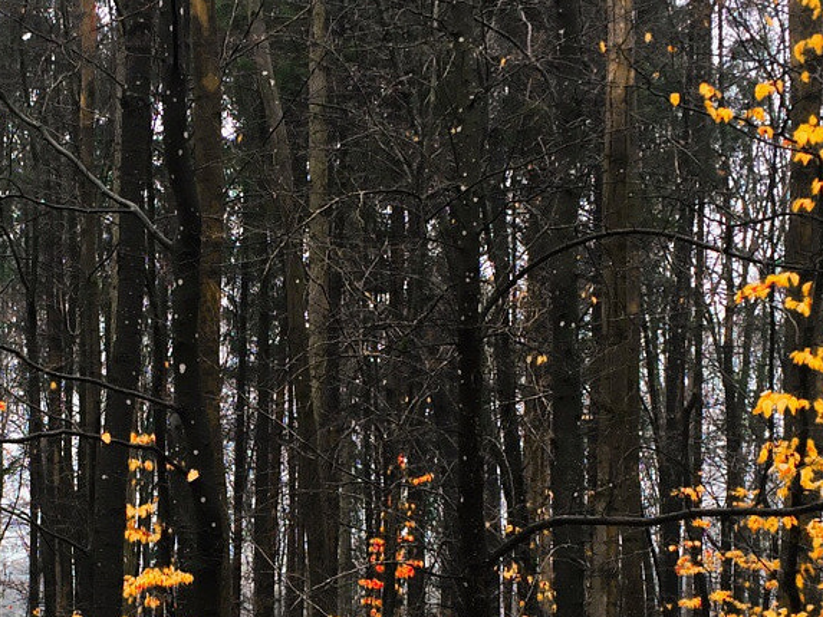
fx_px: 1926
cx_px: 169
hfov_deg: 23.8
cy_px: 540
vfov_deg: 18.0
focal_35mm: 81
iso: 32
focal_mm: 4.15
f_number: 2.2
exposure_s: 1/112
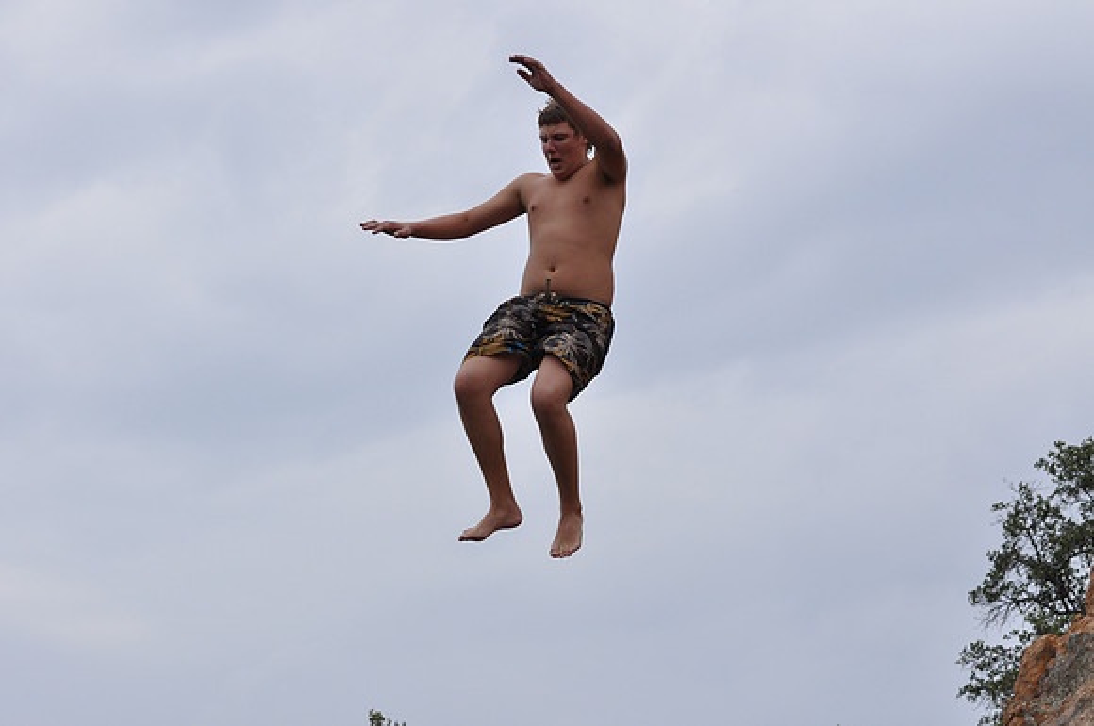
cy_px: 363
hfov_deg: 19.5
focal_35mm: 105
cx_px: 547
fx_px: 3186
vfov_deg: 13.0
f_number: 7.1
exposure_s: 1/2000
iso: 400
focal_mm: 70
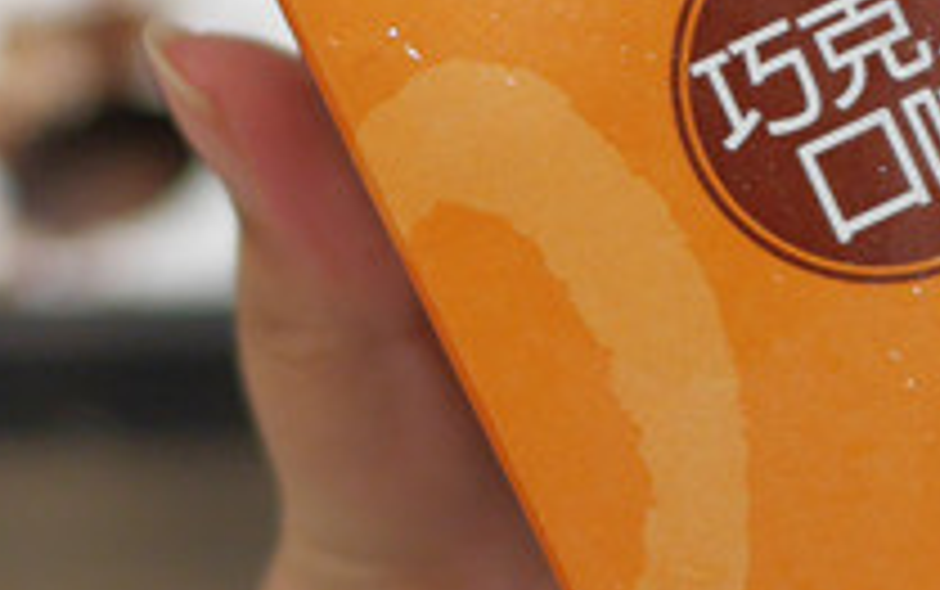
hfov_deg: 13.7
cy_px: 153
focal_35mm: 152
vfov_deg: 8.6
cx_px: 747
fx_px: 3897
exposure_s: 1/60
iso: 400
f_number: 1.7
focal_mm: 15
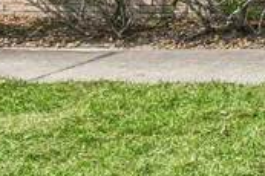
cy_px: -117
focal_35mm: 111
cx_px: 761
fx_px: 816
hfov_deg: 11.7
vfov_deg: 11.6
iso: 400
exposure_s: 1/640
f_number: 8
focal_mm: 10
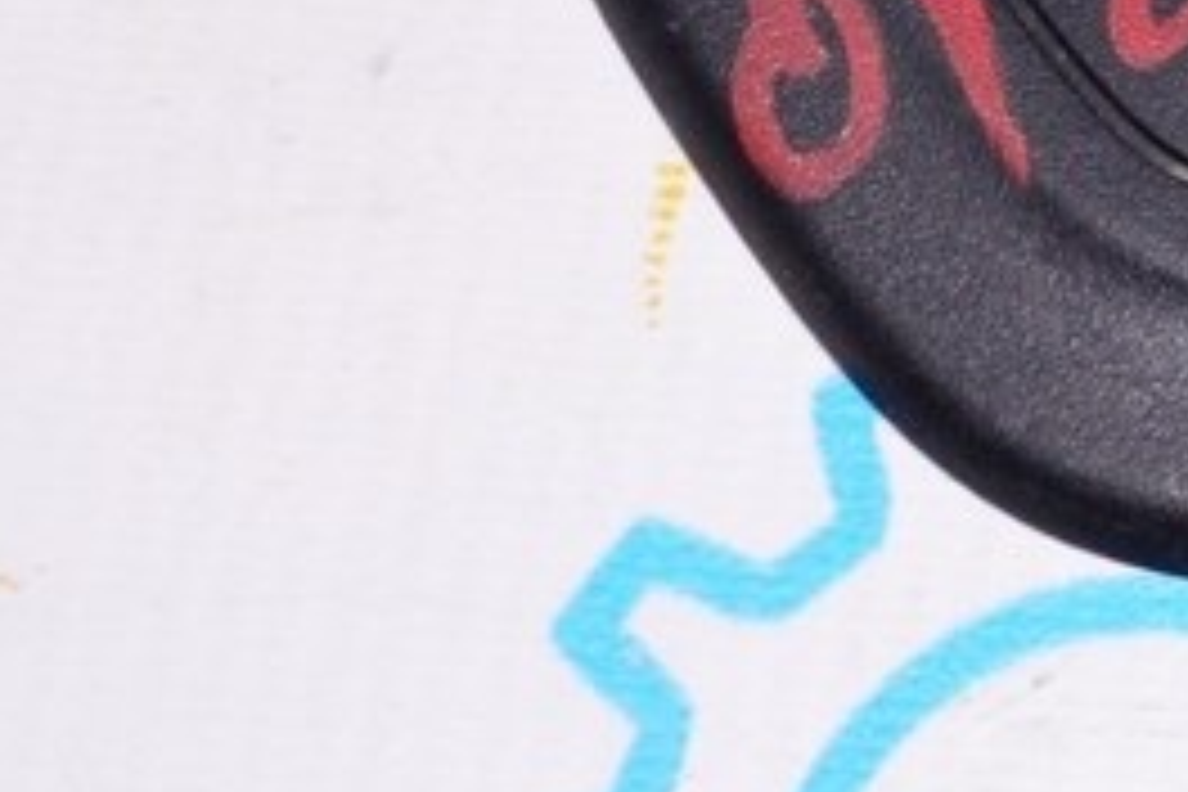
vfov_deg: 9.0
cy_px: -106
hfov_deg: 12.7
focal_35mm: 151
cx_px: 1962
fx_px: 4983
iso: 1600
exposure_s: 1/200
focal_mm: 26
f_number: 8
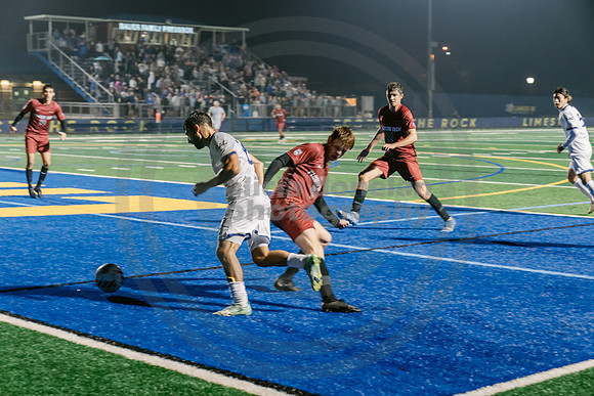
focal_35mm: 70
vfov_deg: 19.5
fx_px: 1155
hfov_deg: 28.8
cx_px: 297
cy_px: 198
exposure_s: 1/200
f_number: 4.5
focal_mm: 70
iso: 2500
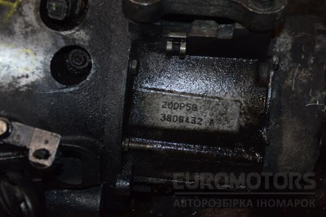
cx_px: 163
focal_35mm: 72
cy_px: 108
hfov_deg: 28.1
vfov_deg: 18.9
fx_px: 652
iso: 800
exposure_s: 1/60
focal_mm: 48
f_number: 4.8
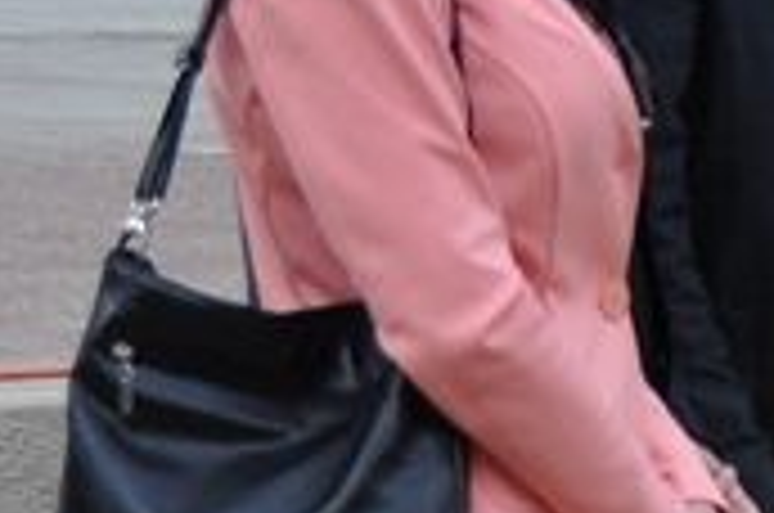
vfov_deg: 3.6
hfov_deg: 5.3
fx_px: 8047
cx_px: 1858
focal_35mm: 375
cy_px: 472
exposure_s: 1/1000
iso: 400
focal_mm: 42
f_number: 4.5
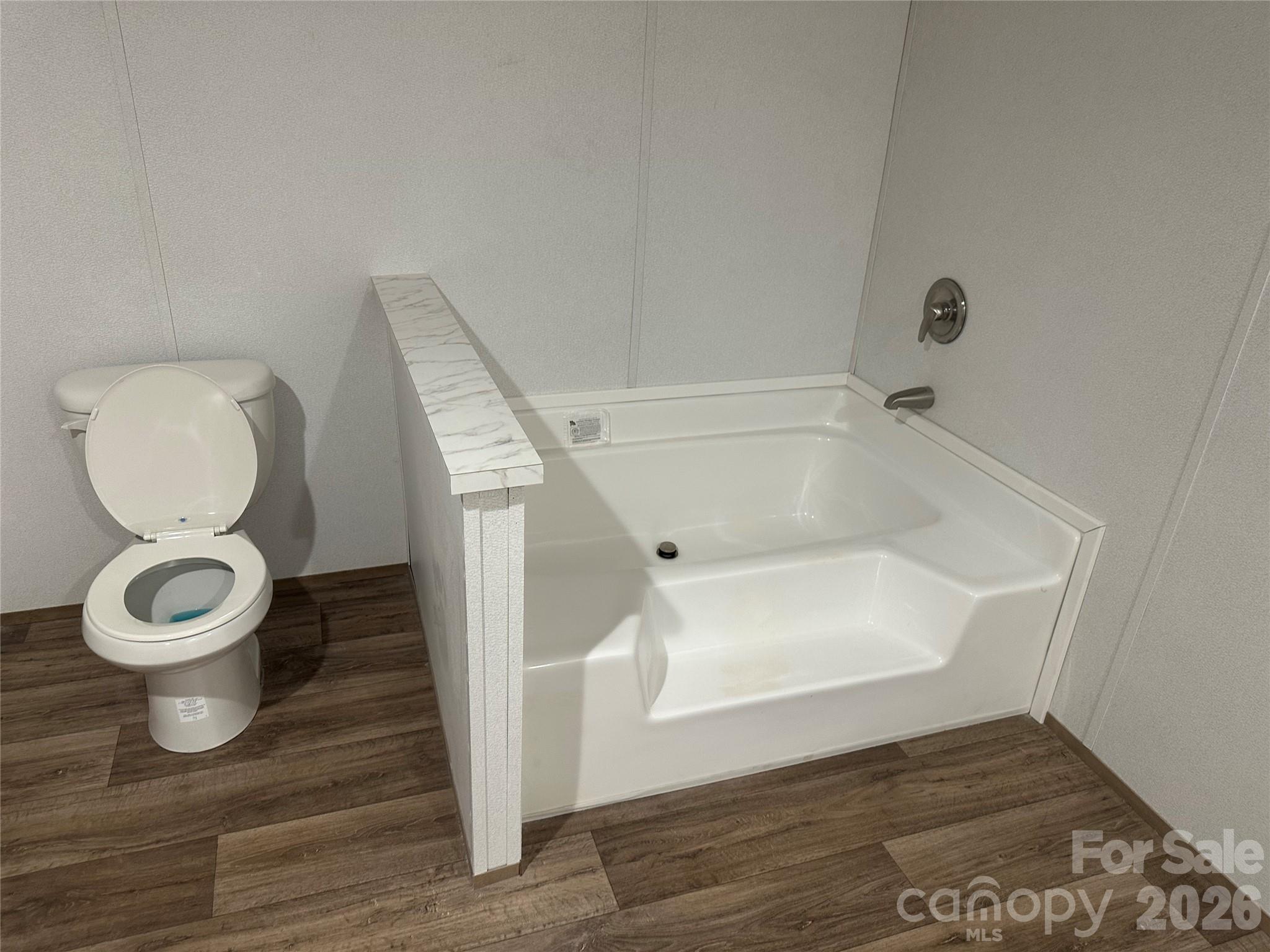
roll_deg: -3.1
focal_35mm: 24
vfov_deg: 56.8
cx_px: 635
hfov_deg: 71.6
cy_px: 476
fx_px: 881
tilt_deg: -27.0
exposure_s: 1/60
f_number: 1.78
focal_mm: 6.86
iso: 160
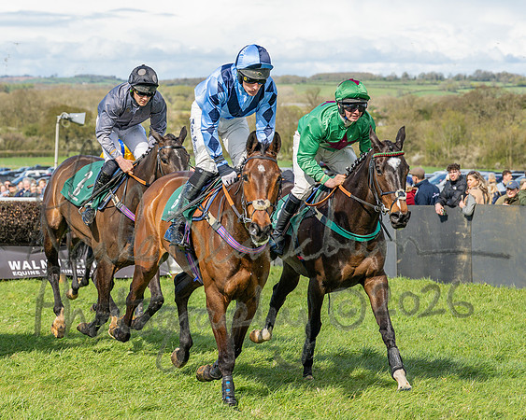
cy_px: 186
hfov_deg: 14.6
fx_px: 2053
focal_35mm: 132
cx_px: 237
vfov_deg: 11.7
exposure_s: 1/1600
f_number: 4
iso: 200
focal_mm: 70
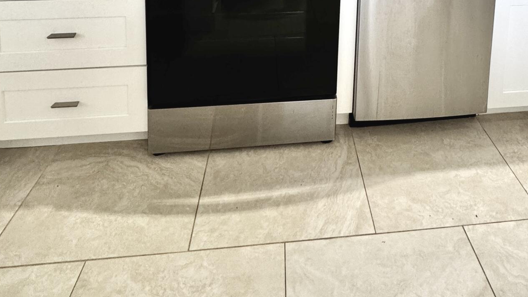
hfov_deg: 76.2
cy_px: -52
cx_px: 286
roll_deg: -2.9
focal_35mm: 24
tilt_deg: -5.9
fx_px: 336
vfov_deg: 37.3
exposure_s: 1/120
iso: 200
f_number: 2.2
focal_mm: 2.22
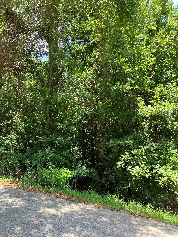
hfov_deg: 49.7
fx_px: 192
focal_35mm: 28
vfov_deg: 63.4
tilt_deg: +9.1
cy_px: 118
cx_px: 89
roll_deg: -0.8
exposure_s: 1/121
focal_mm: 3.99
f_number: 1.8
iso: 25
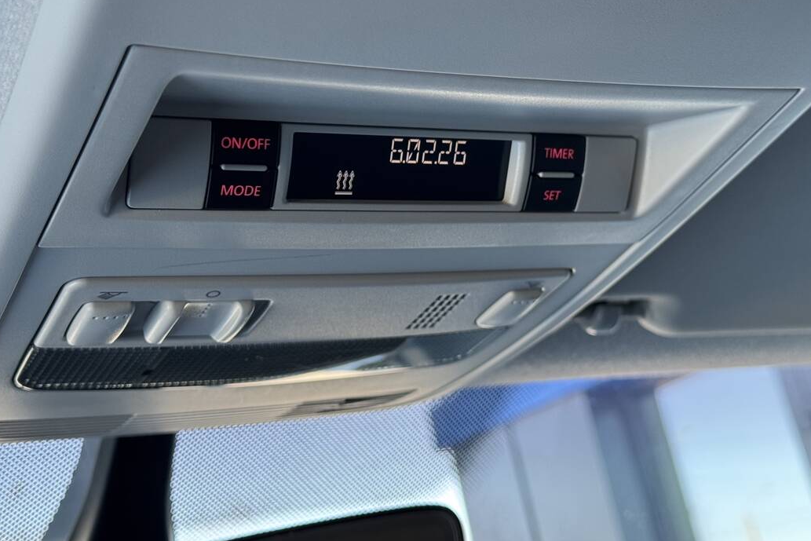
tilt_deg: +22.0
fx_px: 1307
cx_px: 414
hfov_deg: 34.5
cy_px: 193
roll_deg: +12.8
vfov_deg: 23.3
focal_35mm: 58
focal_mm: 6.76
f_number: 1.78
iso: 100
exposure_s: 1/118
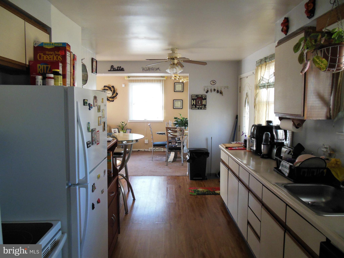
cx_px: 172
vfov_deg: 54.9
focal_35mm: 25
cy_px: 129
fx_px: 248
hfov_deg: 69.4
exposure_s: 1/30
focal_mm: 4.5
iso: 400
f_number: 3.2
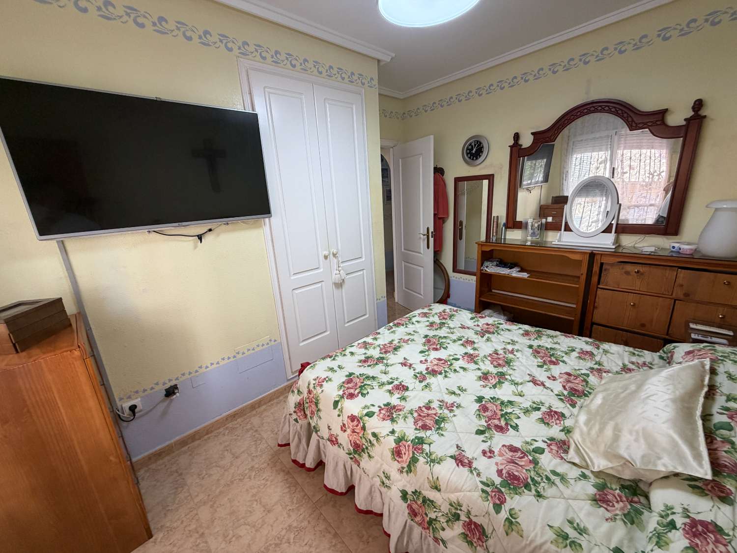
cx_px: 368
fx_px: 298
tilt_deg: -14.9
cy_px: 276
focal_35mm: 14
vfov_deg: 85.7
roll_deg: +3.5
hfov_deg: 102.1
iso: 200
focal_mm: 2.22
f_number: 2.2
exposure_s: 1/121
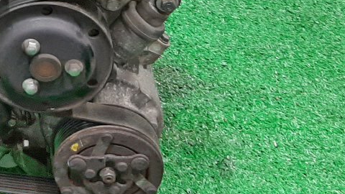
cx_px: -80
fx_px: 778
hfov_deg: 22.8
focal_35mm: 85
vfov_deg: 13.4
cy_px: -93
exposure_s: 1/50
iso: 206
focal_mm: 3.93
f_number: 1.7
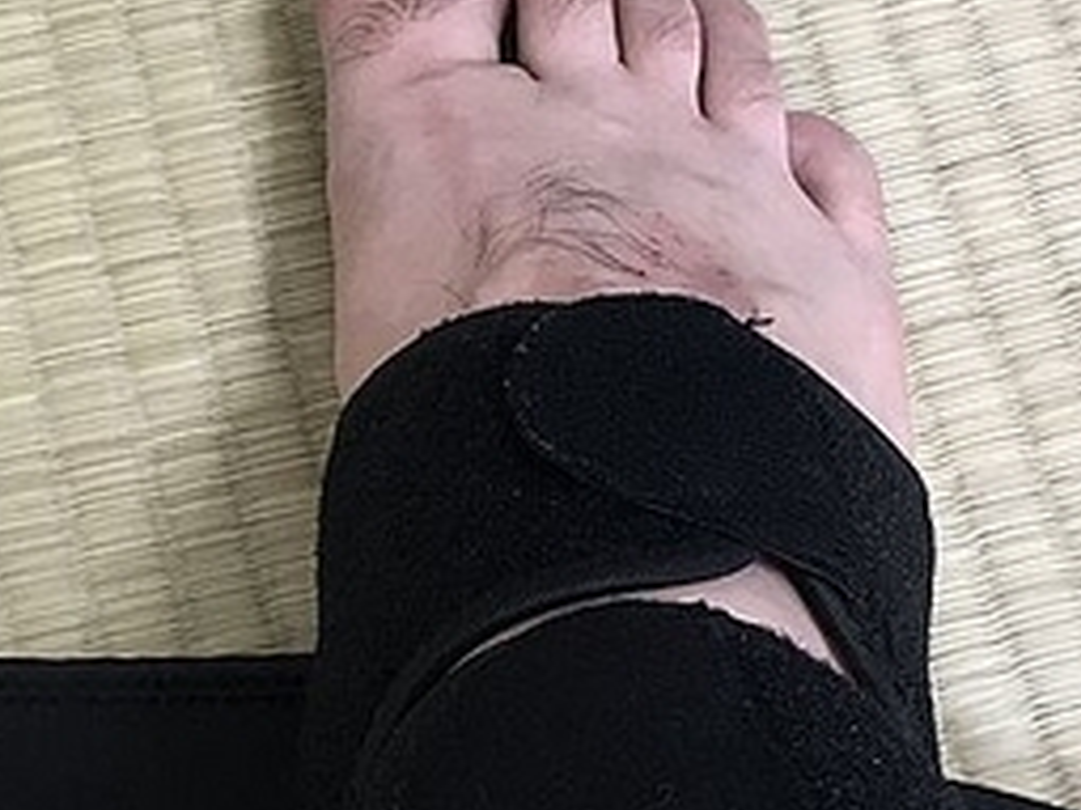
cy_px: 725
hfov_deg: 22.3
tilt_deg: -69.2
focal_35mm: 88
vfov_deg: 16.6
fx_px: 2747
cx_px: 560
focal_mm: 3.99
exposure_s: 1/20
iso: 40
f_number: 1.8
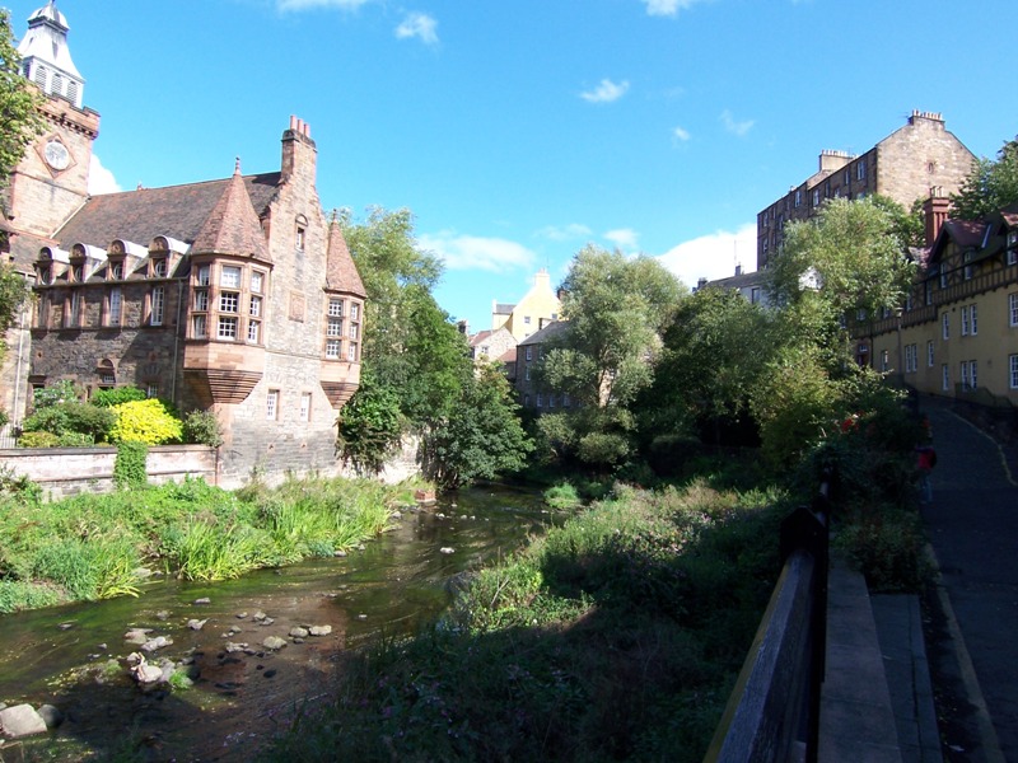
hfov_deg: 73.9
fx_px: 676
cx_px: 509
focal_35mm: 23
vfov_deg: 58.9
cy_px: 382
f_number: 5.6
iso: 64
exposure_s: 1/125
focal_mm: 3.8
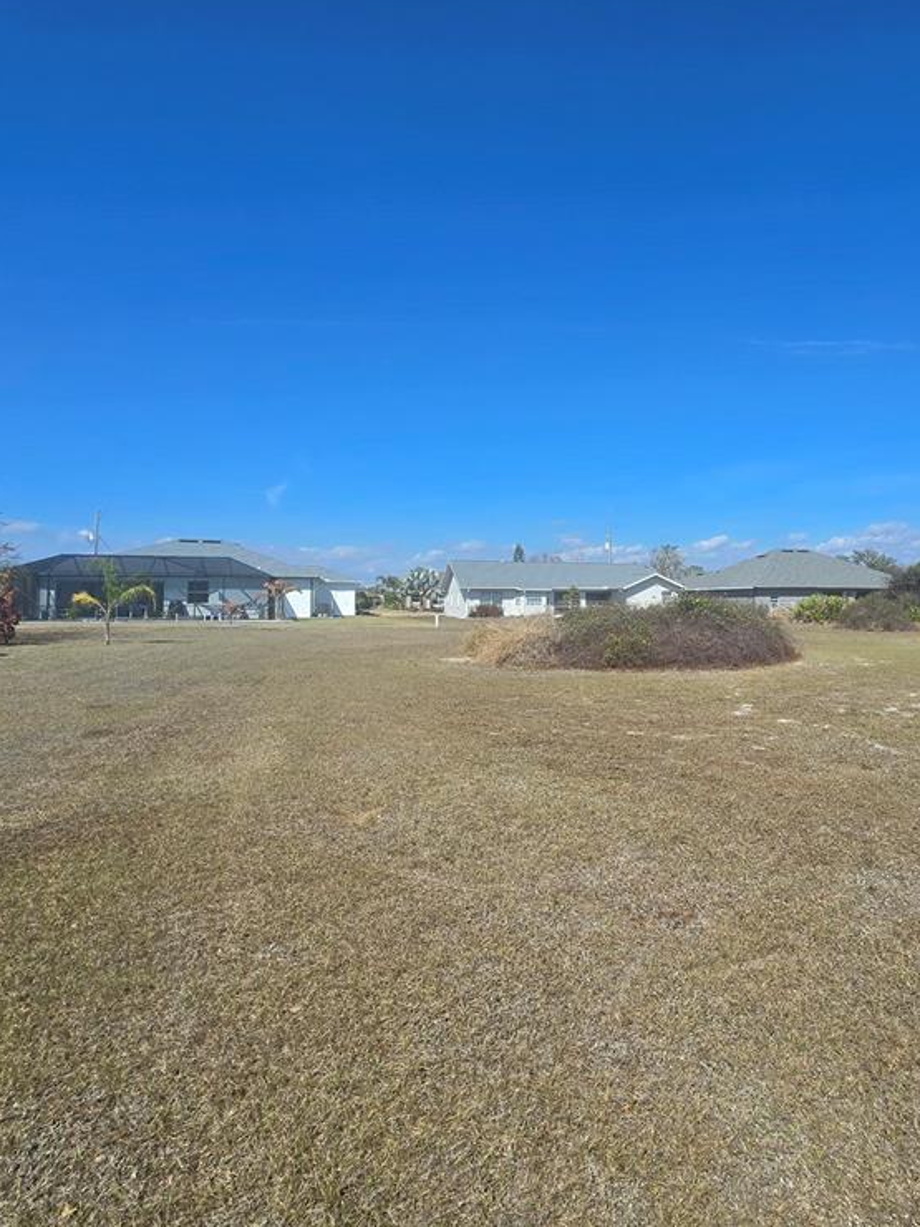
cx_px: 579
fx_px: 638
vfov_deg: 87.7
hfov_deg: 70.4
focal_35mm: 18
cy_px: 592
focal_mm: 2.2
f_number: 2.2
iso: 50
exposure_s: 1/2671
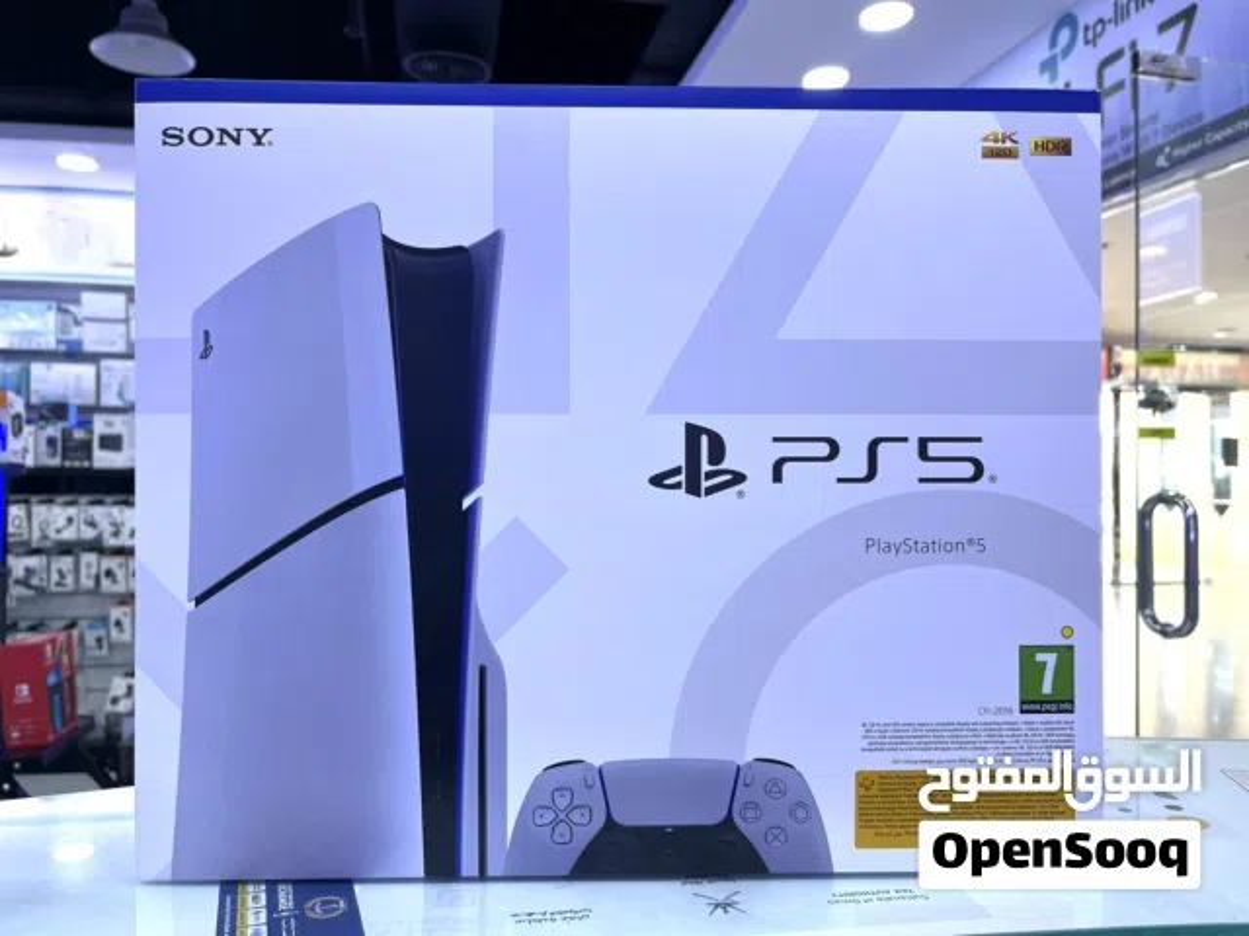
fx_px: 938
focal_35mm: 26
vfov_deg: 53.1
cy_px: 468
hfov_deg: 67.3
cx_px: 624
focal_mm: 5.1
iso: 64
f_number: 1.6
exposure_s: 1/121
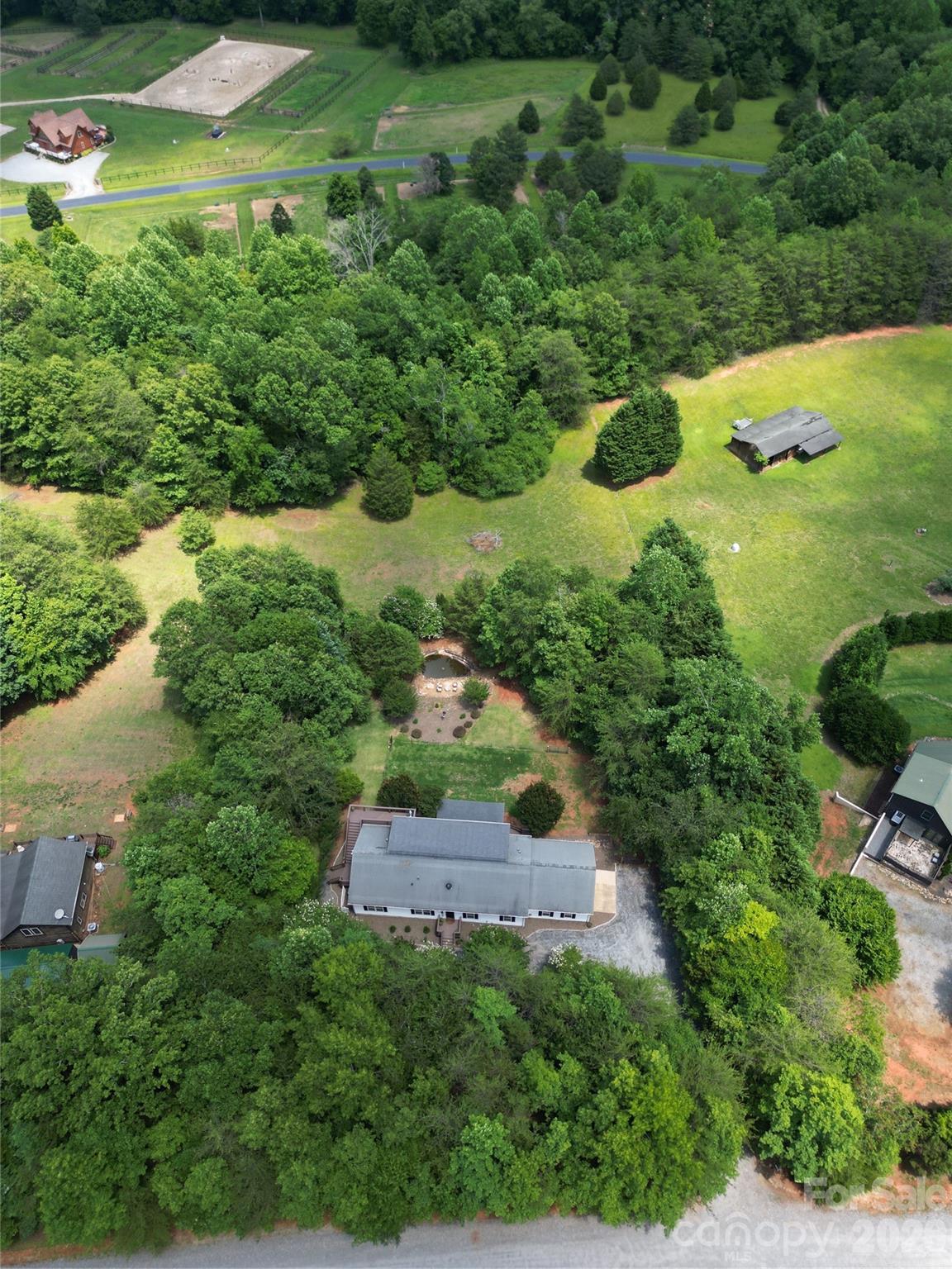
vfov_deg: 71.6
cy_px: 634
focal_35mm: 24
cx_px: 476
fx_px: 880
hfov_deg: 56.8
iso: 100
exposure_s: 1/30
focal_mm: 6.72
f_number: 1.7
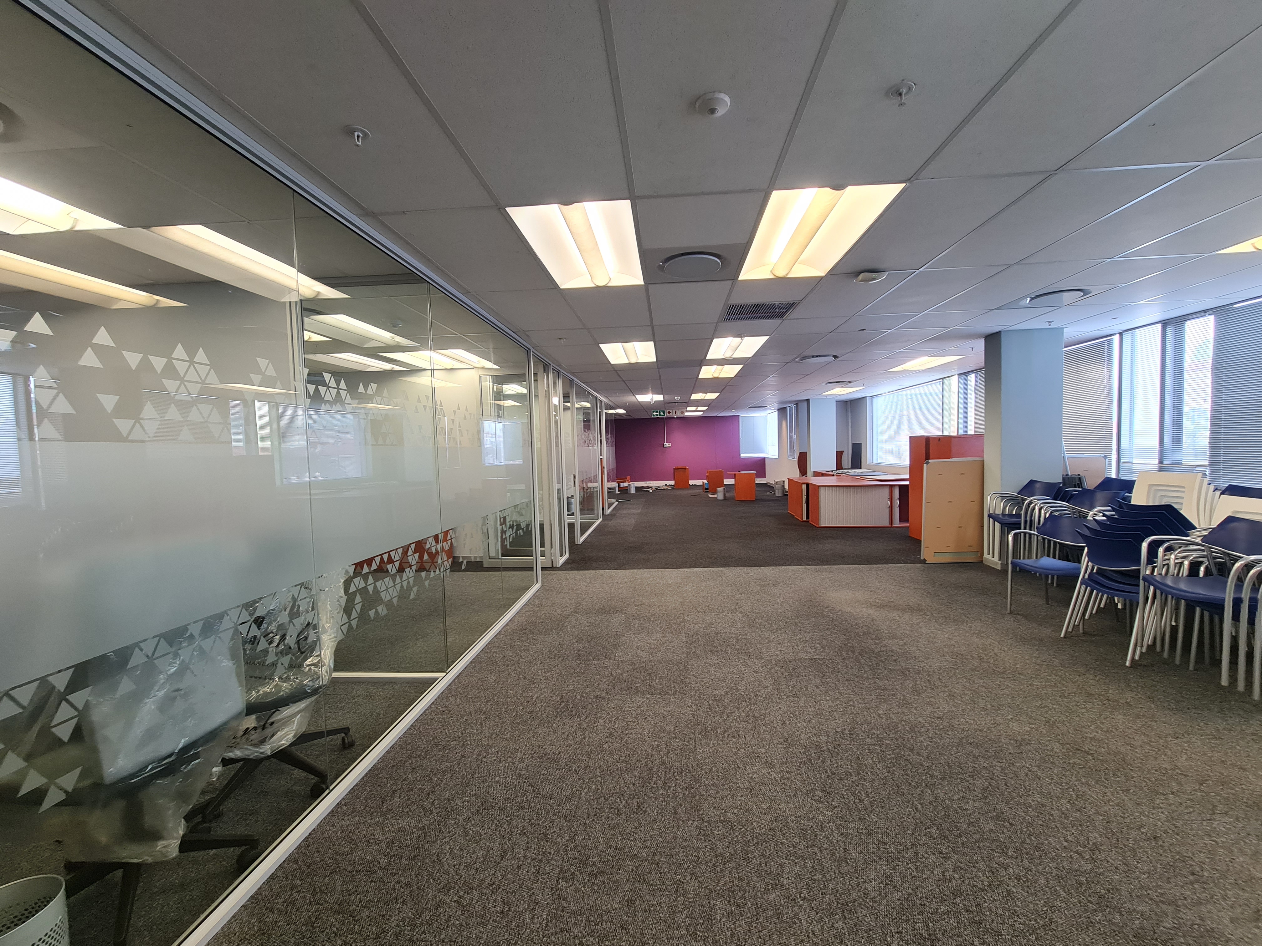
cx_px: 631
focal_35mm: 13
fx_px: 474
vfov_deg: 89.9
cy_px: 473
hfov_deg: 106.2
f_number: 2.2
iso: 160
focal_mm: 2.2
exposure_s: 1/50
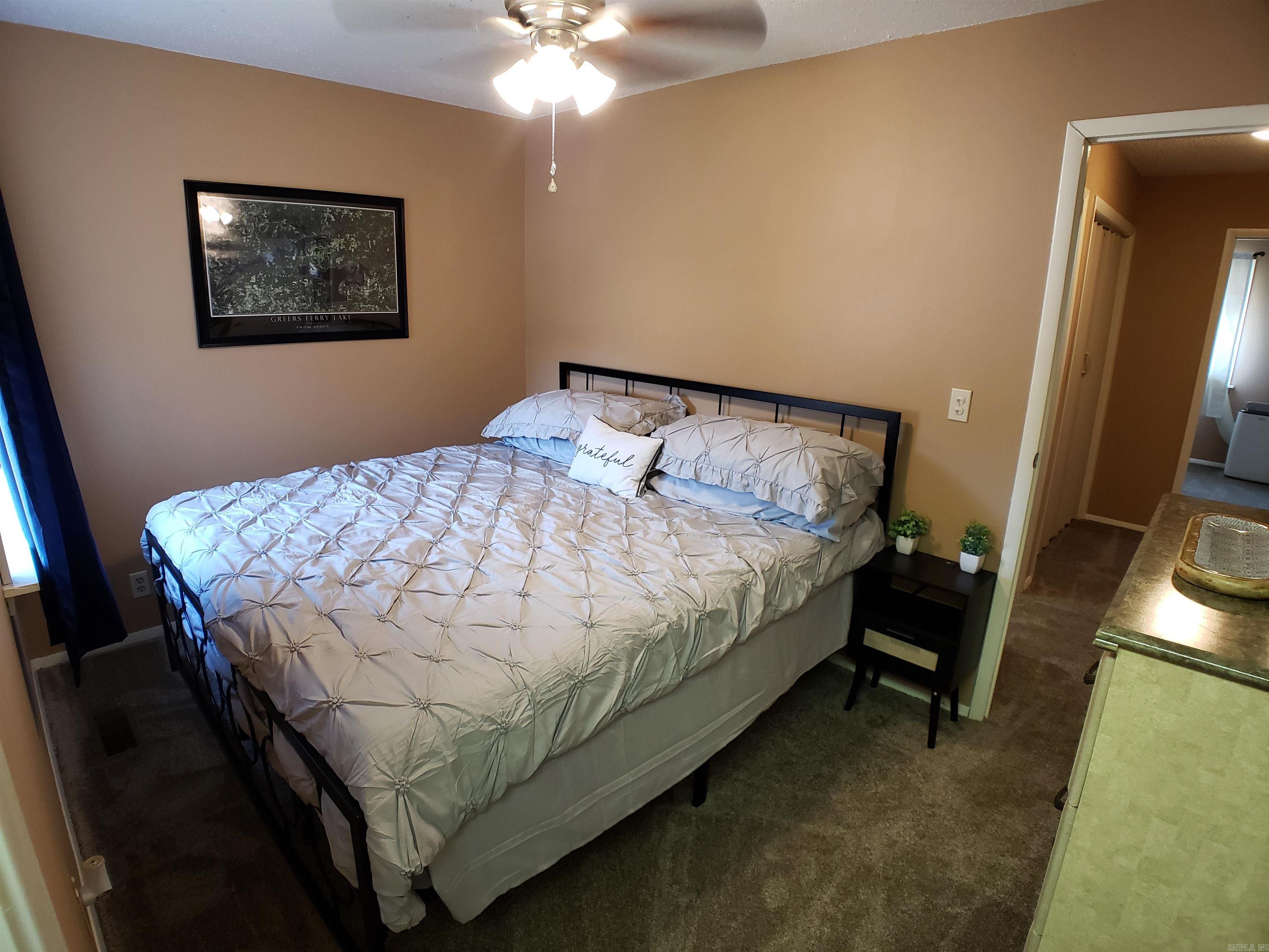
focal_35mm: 26
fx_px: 953
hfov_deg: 67.3
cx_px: 634
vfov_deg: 53.1
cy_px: 476
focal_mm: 4.3
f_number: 2.4
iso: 250
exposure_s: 1/40
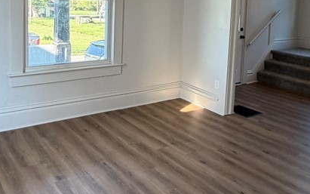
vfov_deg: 33.3
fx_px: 313
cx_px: 135
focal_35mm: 37
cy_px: 33
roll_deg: -3.4
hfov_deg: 52.6
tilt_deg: -3.1
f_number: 2.2
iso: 200
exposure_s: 1/120
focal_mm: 2.22
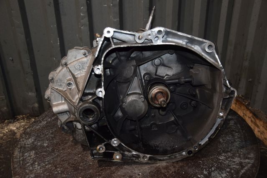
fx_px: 278
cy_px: 89
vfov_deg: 35.5
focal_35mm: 38
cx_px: 134
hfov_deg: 51.3
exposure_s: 1/60
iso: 800
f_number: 5
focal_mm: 25
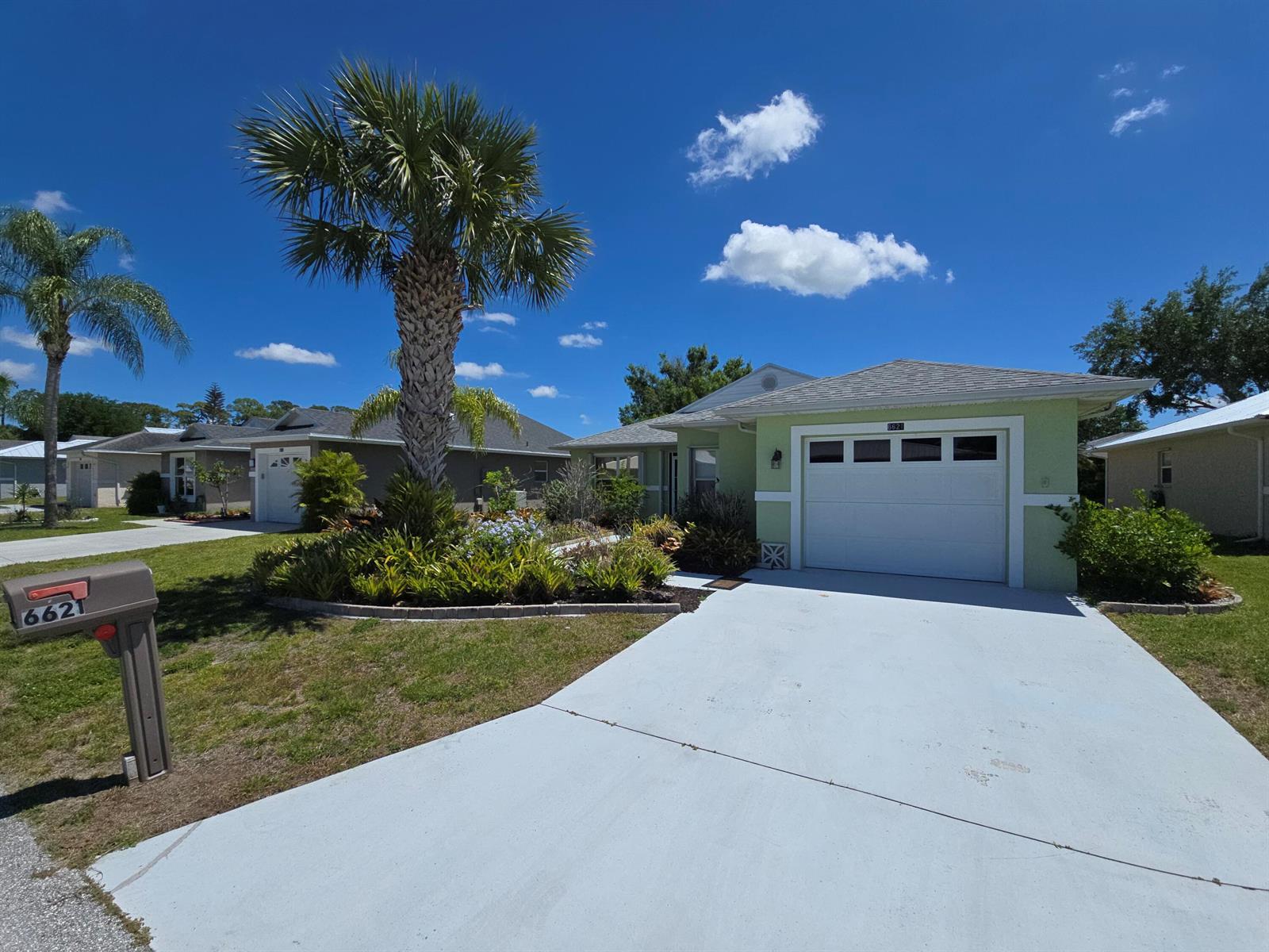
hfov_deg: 106.2
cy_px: 476
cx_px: 634
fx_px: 477
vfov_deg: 89.9
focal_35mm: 13
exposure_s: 1/4420
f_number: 2.2
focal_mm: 2.2
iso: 50
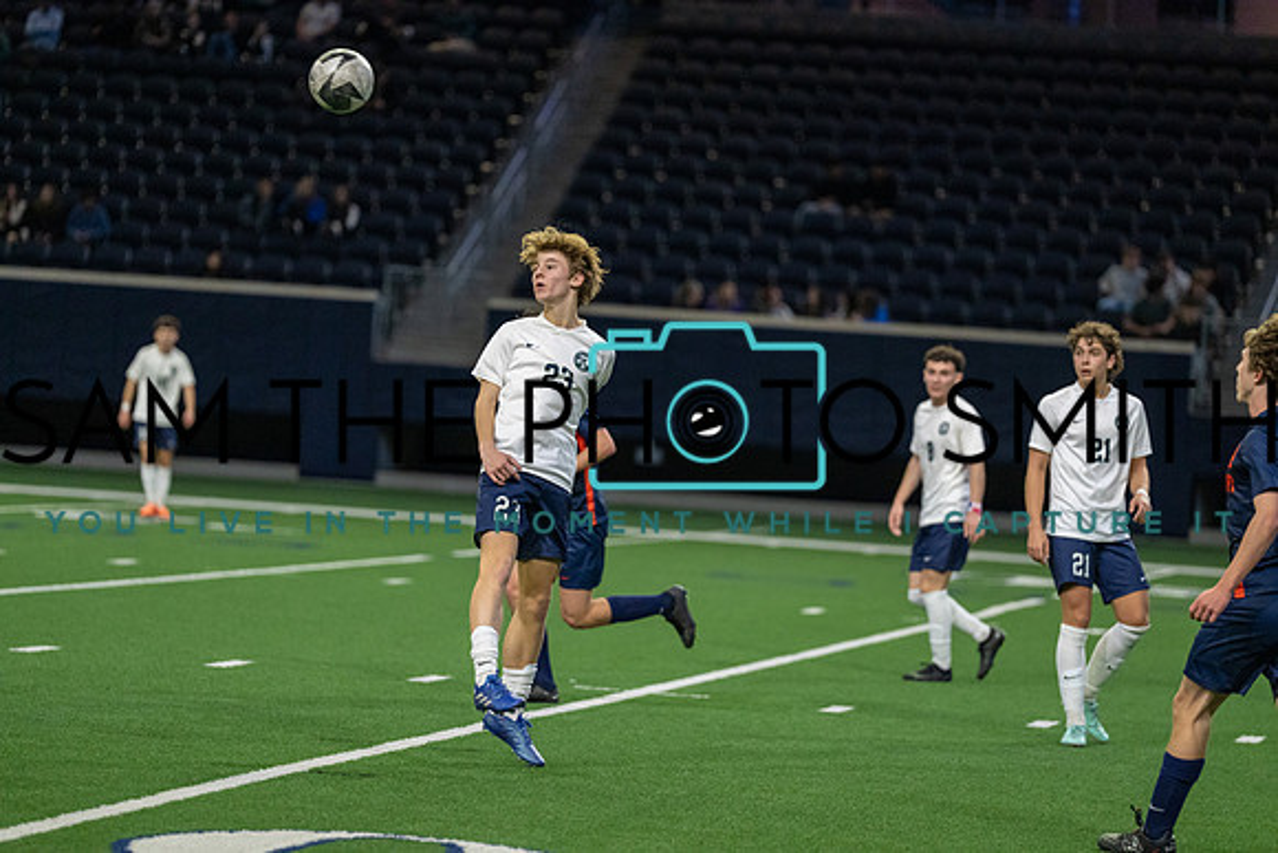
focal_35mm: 176
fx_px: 6249
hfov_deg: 11.7
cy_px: 426
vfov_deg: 7.8
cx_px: 639
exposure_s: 1/1250
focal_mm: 176
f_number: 3.2
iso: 5000
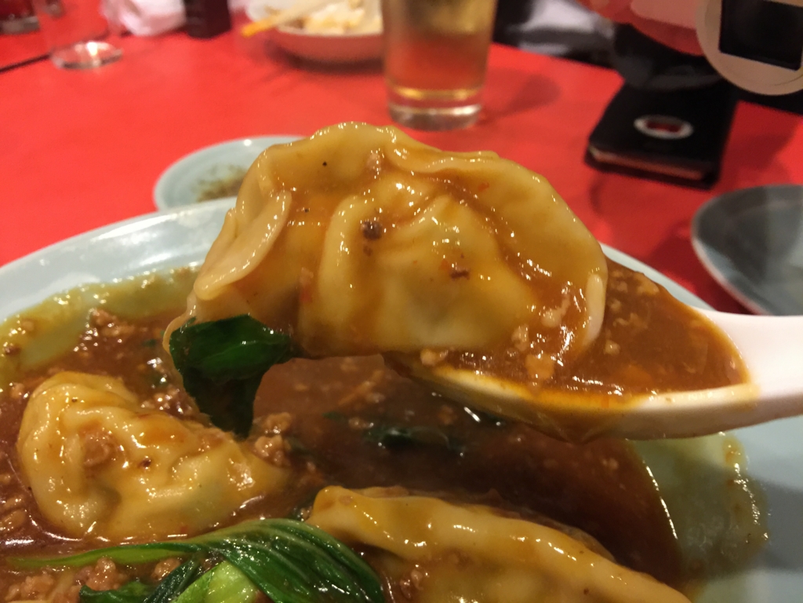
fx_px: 673
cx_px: 402
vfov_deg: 48.2
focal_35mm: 29
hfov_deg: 61.7
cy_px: 302
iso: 125
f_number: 2.2
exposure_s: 1/10
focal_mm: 4.15
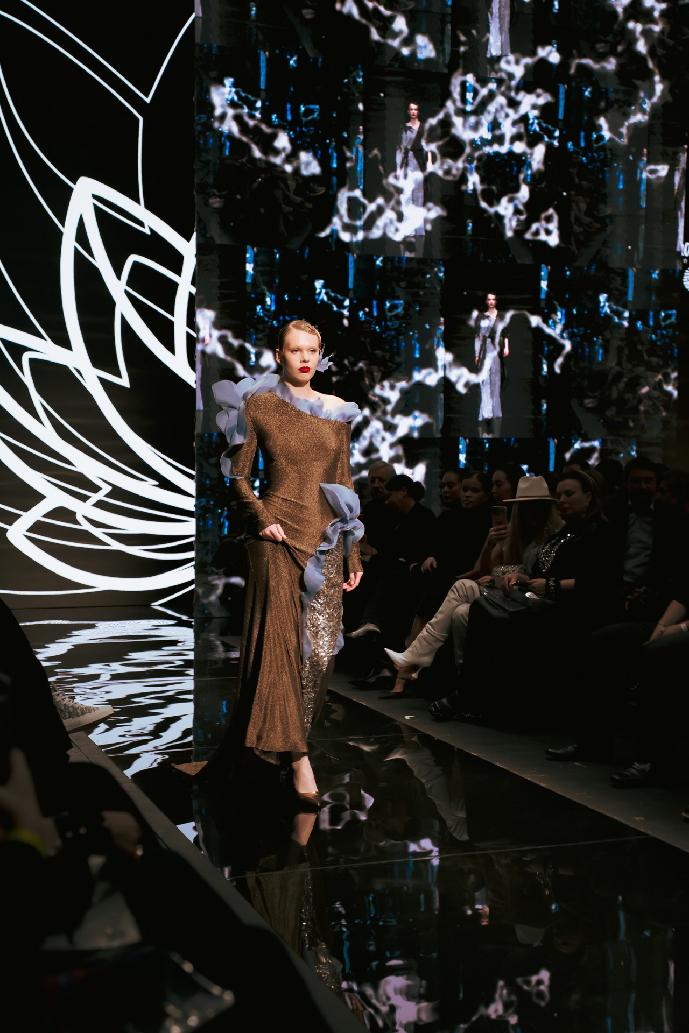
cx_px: 344
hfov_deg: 25.1
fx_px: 1550
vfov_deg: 36.9
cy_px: 516
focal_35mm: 54
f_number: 3.5
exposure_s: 1/200
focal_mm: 54
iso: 1600
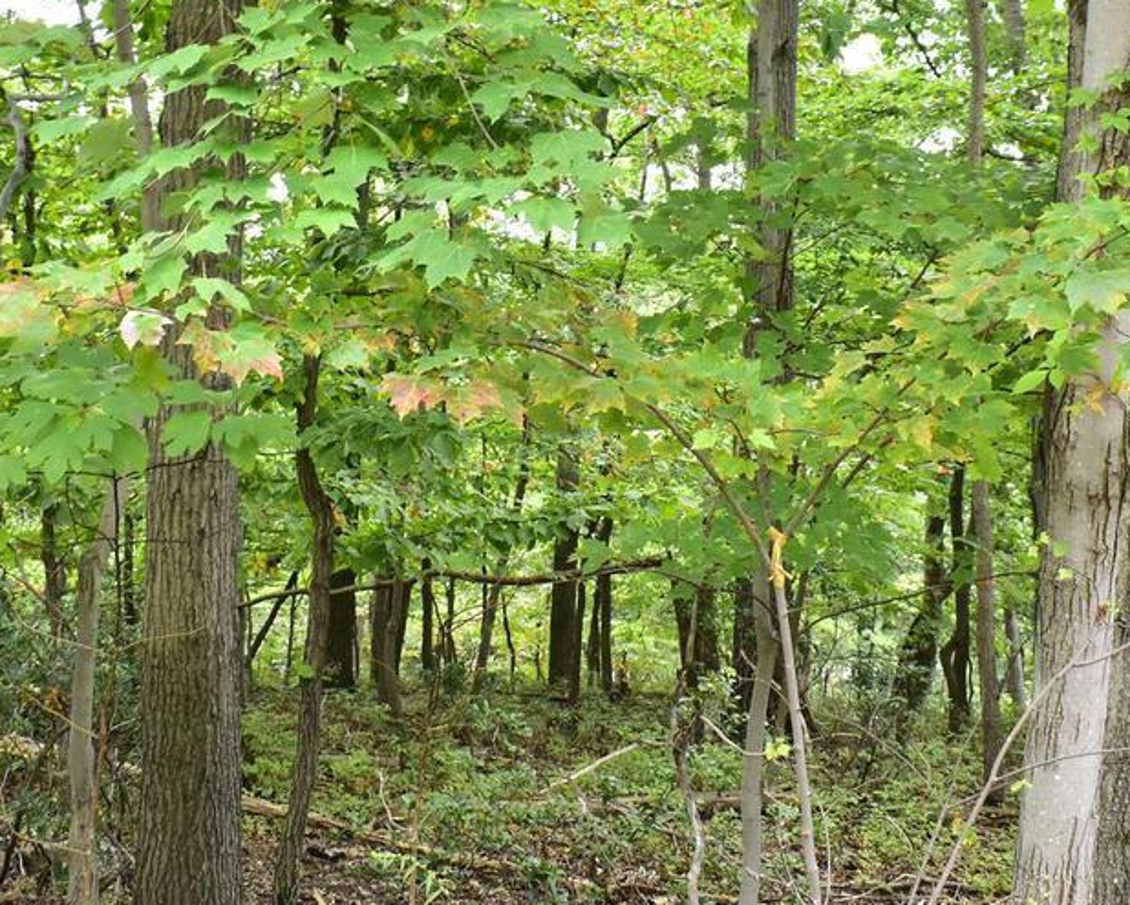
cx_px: 581
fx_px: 1974
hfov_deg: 31.9
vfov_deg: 25.6
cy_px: 258
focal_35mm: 59
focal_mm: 18
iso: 800
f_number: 5
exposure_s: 1/200
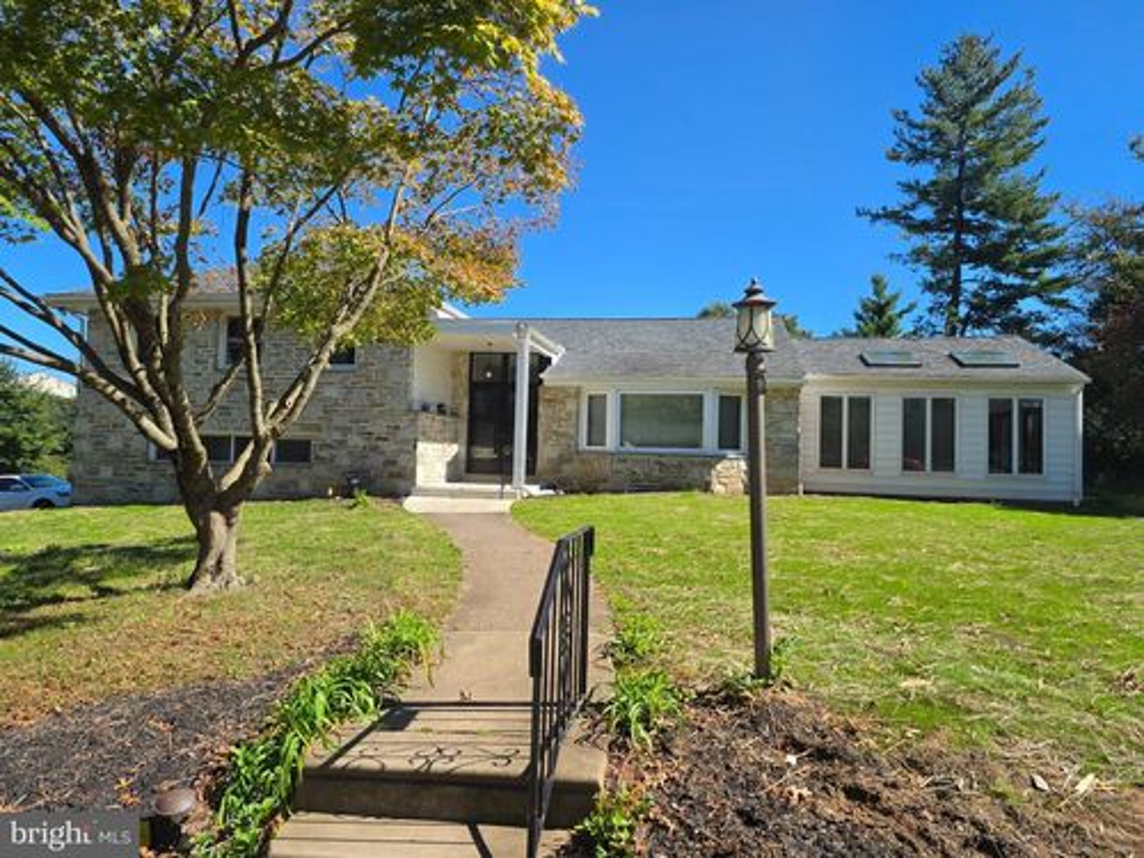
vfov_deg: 58.9
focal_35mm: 23
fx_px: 760
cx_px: 572
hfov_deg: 73.9
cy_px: 429
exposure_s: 1/3345
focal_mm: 6.25
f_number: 1.7
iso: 80
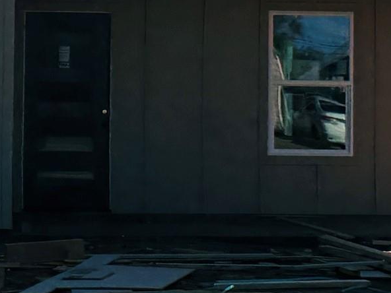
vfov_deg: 17.7
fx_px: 938
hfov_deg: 23.0
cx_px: 39
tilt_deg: +2.1
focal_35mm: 83
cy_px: 68
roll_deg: -0.7
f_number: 1.78
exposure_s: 1/14286
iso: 100
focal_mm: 6.76
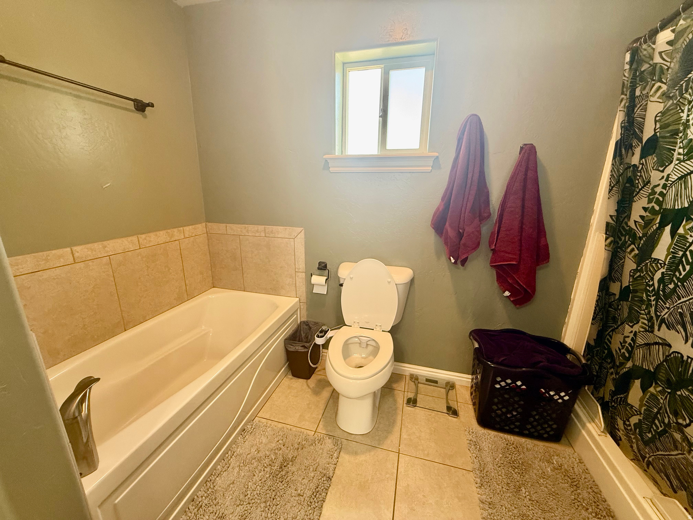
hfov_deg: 102.1
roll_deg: -1.6
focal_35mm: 14
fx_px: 280
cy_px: 260
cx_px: 346
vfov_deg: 85.7
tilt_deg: -14.7
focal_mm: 2.22
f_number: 2.2
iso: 250
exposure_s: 1/60
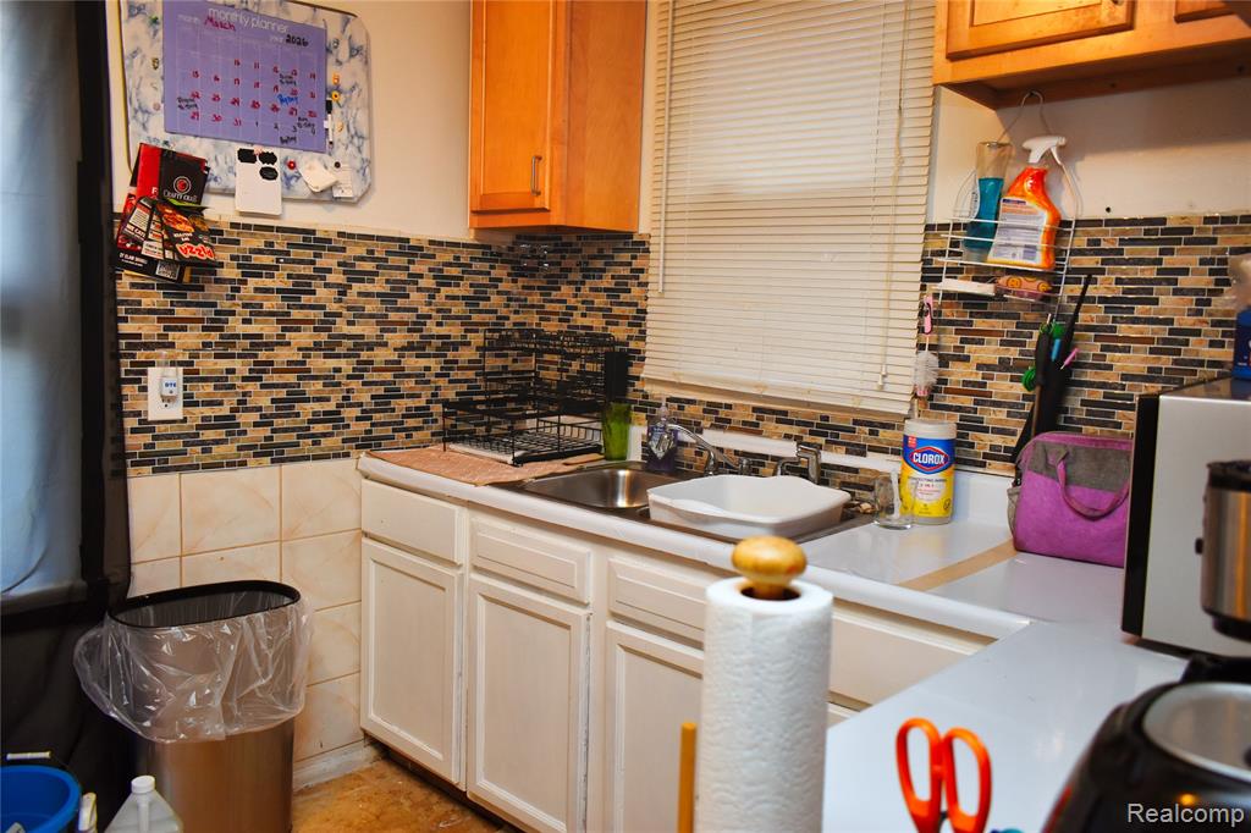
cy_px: 416
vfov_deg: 47.9
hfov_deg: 67.4
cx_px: 626
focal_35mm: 27
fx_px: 938
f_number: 4
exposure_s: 1/125
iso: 800
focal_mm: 18
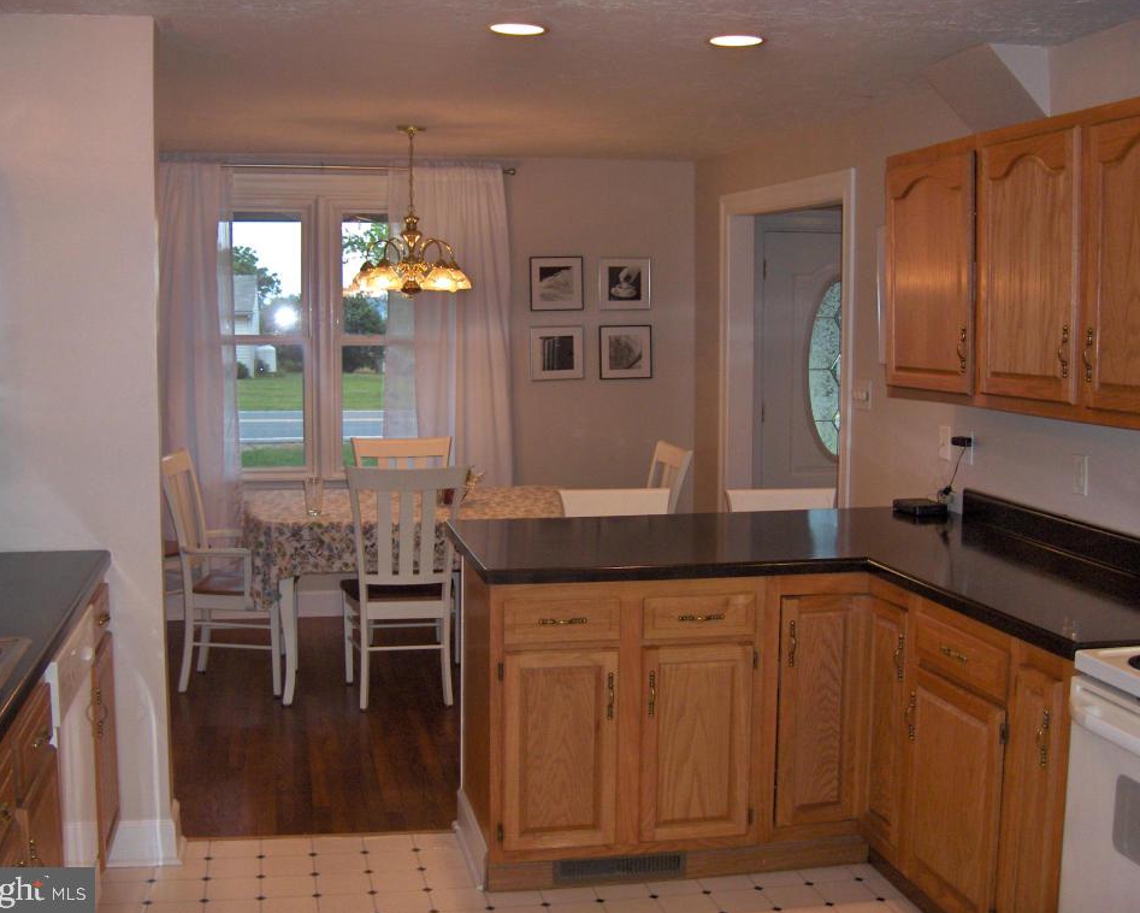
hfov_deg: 44.8
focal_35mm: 41
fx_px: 1384
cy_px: 455
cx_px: 559
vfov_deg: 36.5
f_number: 2.8
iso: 100
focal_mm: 8
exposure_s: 1/60
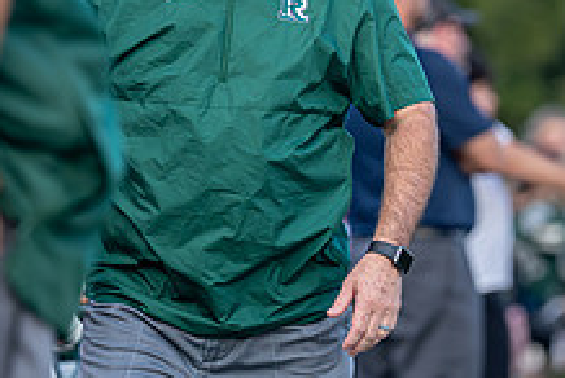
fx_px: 7685
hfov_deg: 4.2
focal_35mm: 489
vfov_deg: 2.8
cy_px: 82
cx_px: 262
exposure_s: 1/1600
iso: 320
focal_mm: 149
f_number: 2.8
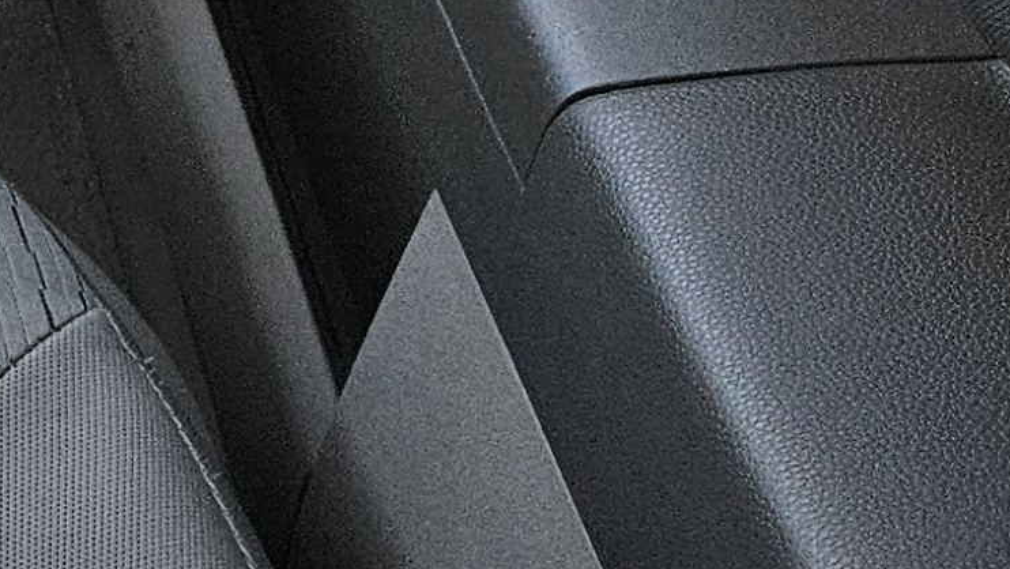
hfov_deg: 12.8
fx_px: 3617
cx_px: -1300
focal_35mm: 135
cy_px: -381
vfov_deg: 8.7
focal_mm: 5.4
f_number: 1.8
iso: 100
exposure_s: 1/207
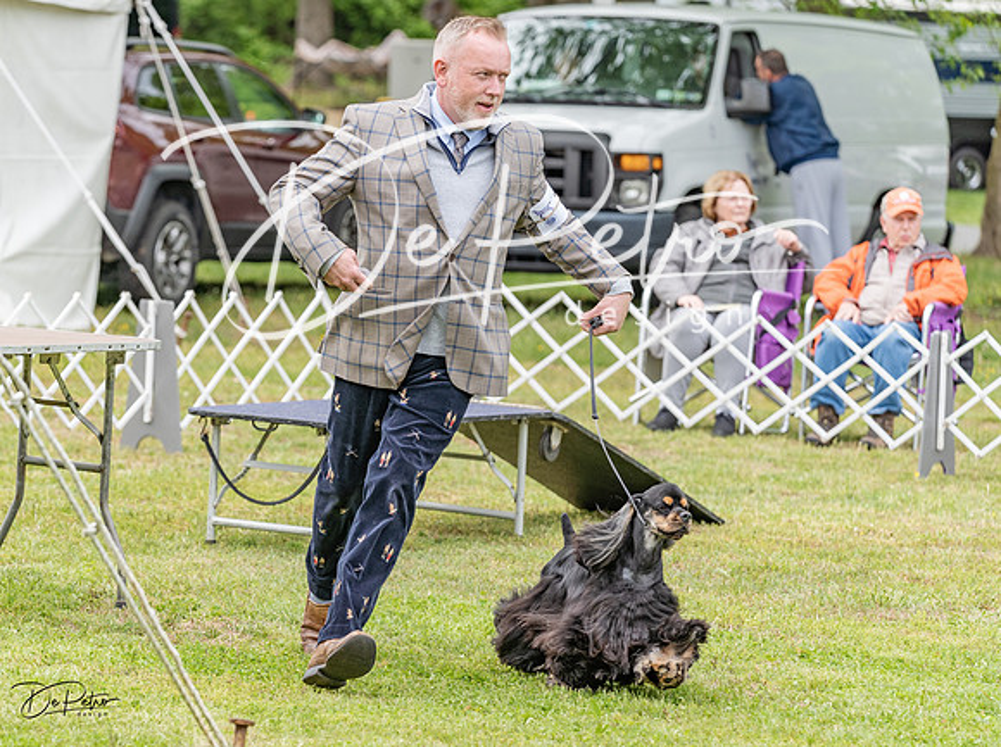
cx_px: 348
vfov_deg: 8.7
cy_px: 435
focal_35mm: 170
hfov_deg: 11.7
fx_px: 4895
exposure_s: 1/1000
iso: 640
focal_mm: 135
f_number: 4.5
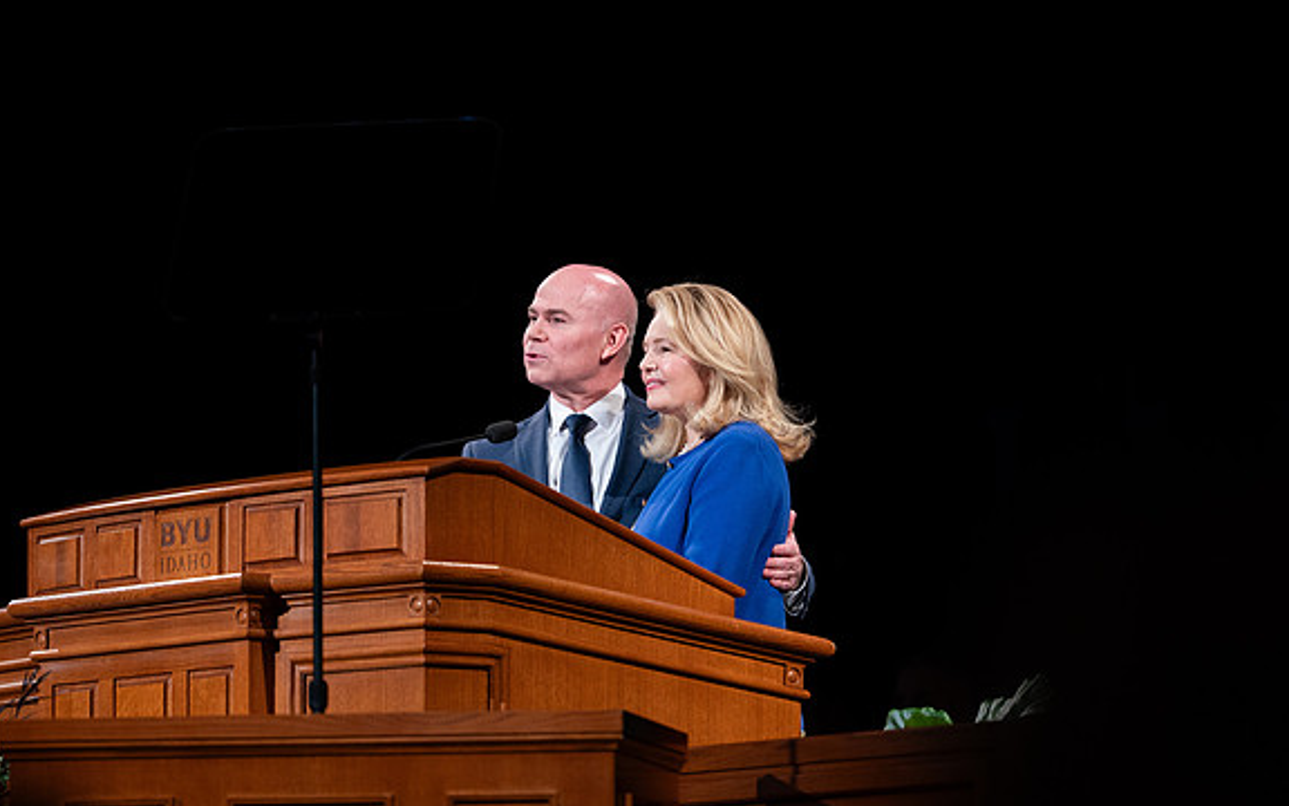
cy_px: 448
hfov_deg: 8.9
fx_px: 8255
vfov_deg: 5.6
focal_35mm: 235
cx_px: 737
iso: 1250
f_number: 2.8
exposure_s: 1/250
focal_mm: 200
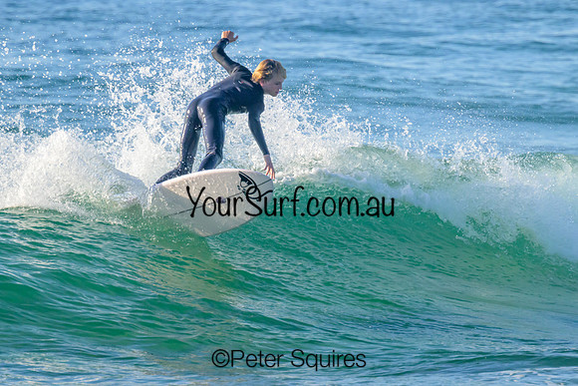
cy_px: 171
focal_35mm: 1033
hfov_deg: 2.0
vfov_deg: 1.3
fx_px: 16581
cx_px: 313
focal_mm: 800
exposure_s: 1/2000
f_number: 11
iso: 1400
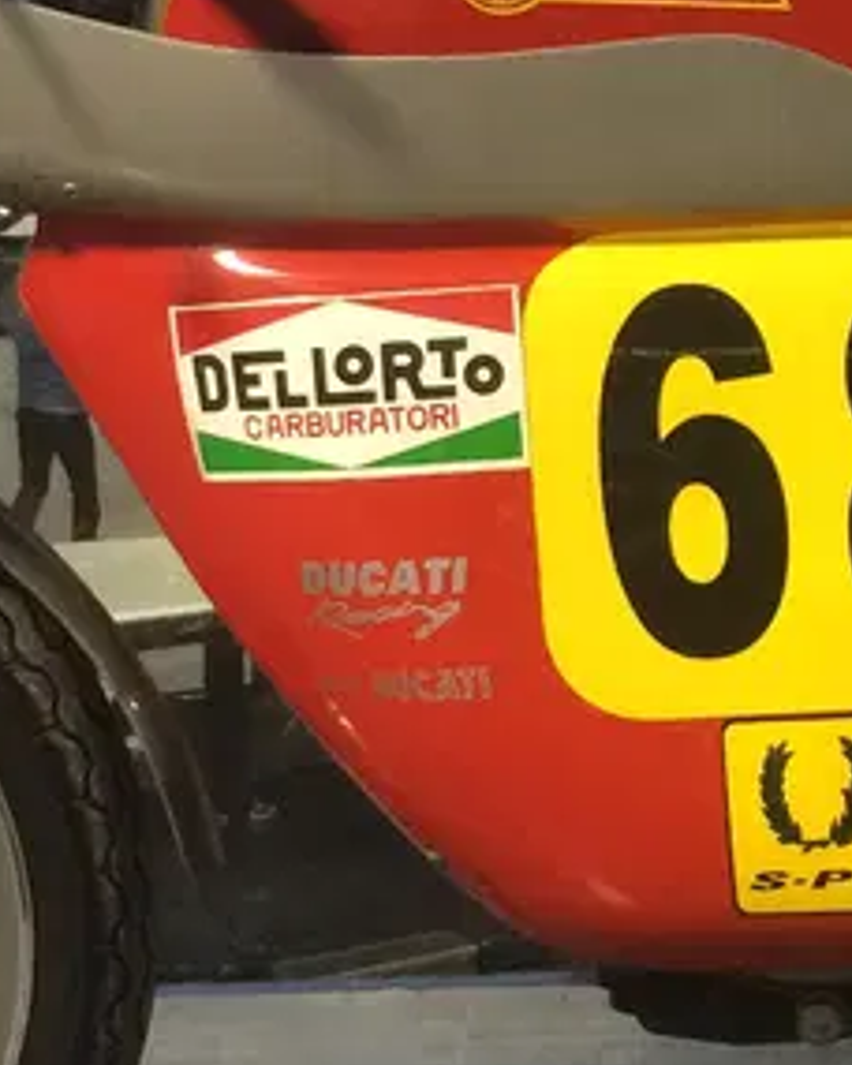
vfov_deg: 16.1
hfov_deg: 12.6
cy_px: 325
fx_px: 3751
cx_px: 1080
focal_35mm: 119
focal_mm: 4.15
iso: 160
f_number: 2.2
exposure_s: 1/30
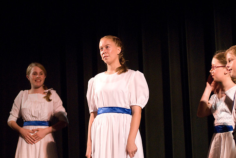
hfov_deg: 17.0
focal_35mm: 120
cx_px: 118
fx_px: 787
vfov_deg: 11.4
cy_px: 79
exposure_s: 1/100
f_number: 2.8
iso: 1600
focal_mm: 80
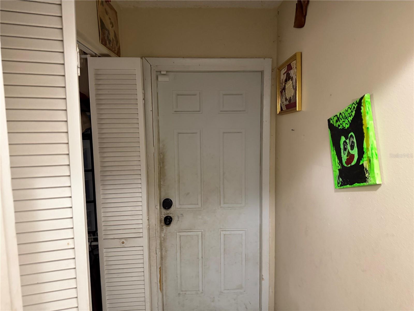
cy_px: 156
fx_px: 287
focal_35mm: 24
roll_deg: +0.4
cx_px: 207
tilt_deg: -6.9
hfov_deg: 71.6
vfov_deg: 56.8
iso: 640
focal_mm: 6.76
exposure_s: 1/60
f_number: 1.78
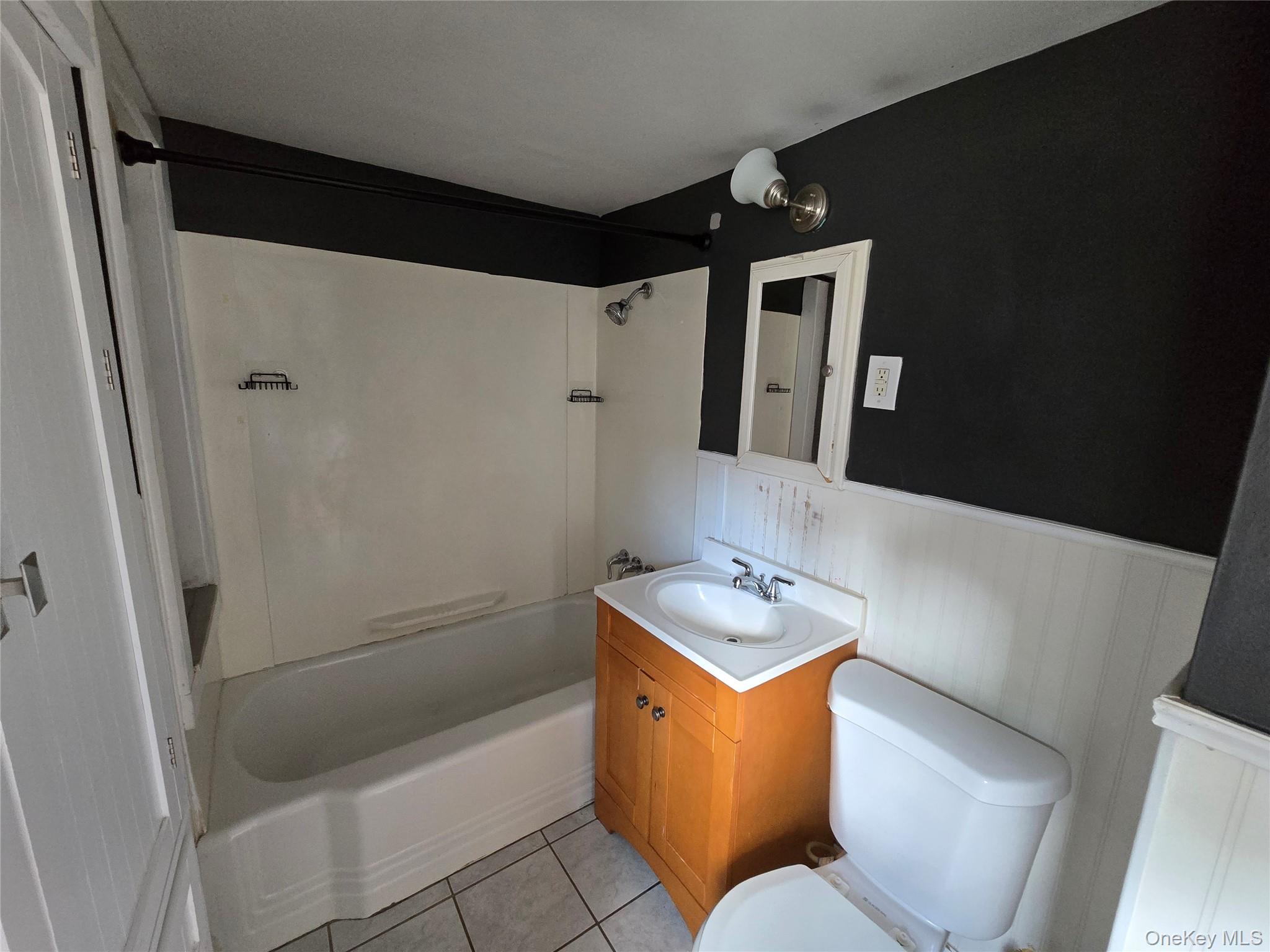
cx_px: 635
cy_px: 476
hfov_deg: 106.2
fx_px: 477
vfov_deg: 89.9
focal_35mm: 13
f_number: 2.2
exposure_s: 1/60
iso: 800
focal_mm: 2.2
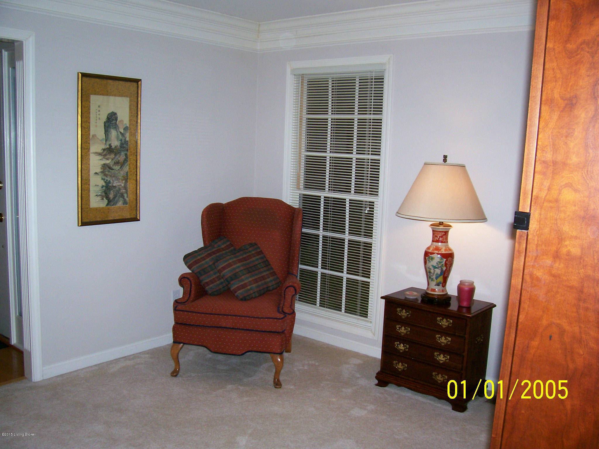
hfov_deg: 54.0
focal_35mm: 34
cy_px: 224
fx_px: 588
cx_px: 300
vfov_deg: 41.8
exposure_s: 1/112
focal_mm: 5.6
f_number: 2.7
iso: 140
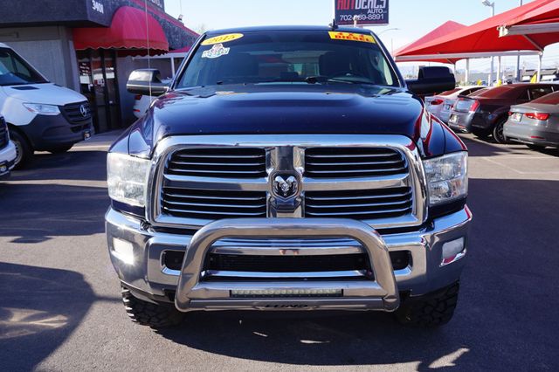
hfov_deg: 62.0
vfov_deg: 43.6
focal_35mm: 30
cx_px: 280
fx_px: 466
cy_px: 186
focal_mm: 20
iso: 100
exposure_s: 1/80
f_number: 9
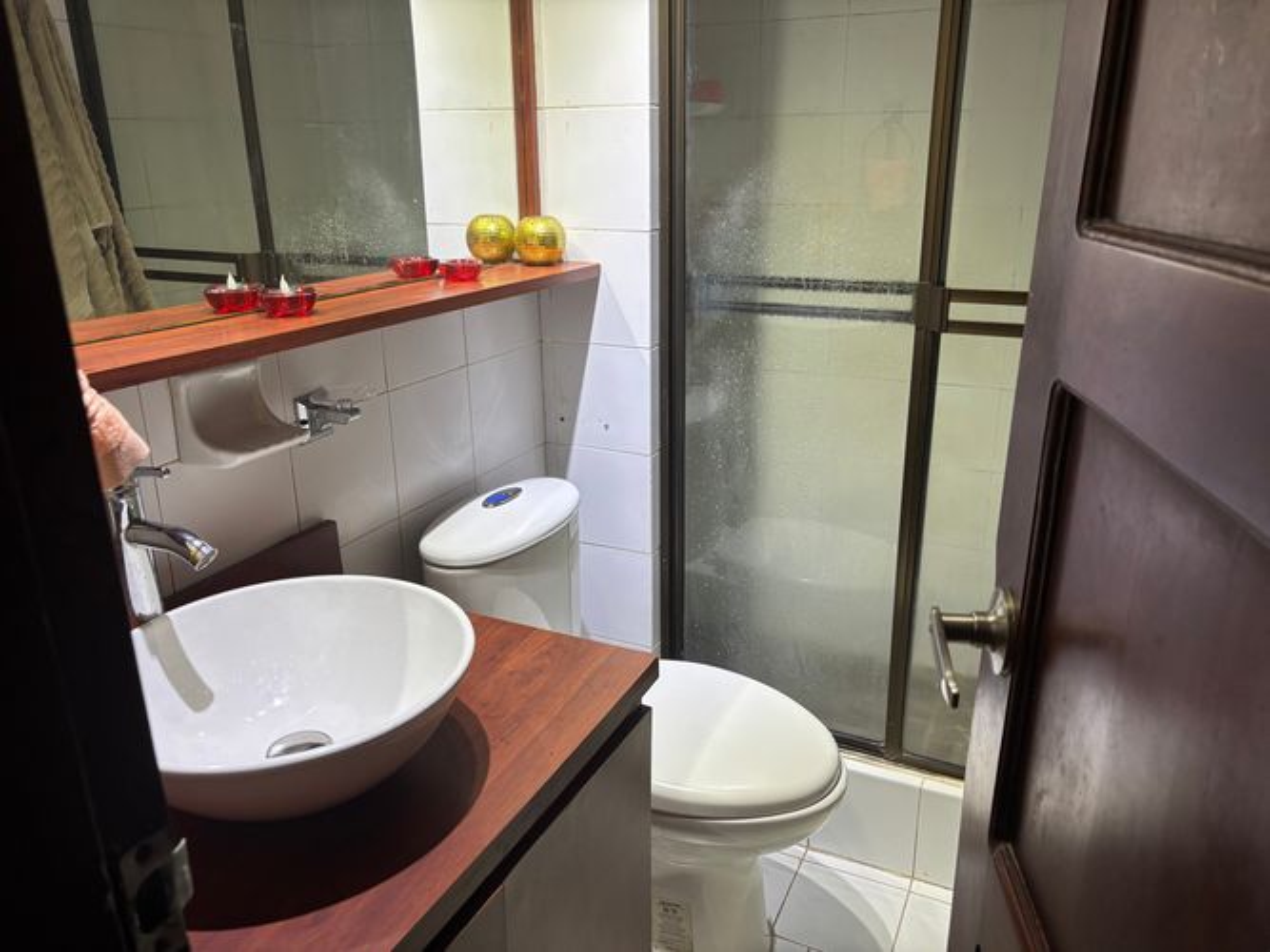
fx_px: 954
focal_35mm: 26
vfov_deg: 53.0
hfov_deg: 67.3
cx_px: 635
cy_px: 476
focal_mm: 5.96
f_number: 1.6
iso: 125
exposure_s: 1/60
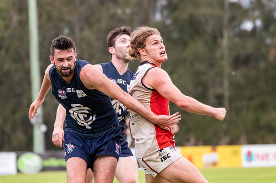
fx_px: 3000
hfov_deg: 5.3
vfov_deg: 3.5
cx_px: 111
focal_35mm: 392
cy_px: 75
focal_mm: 250
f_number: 6.3
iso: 1250
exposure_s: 1/800
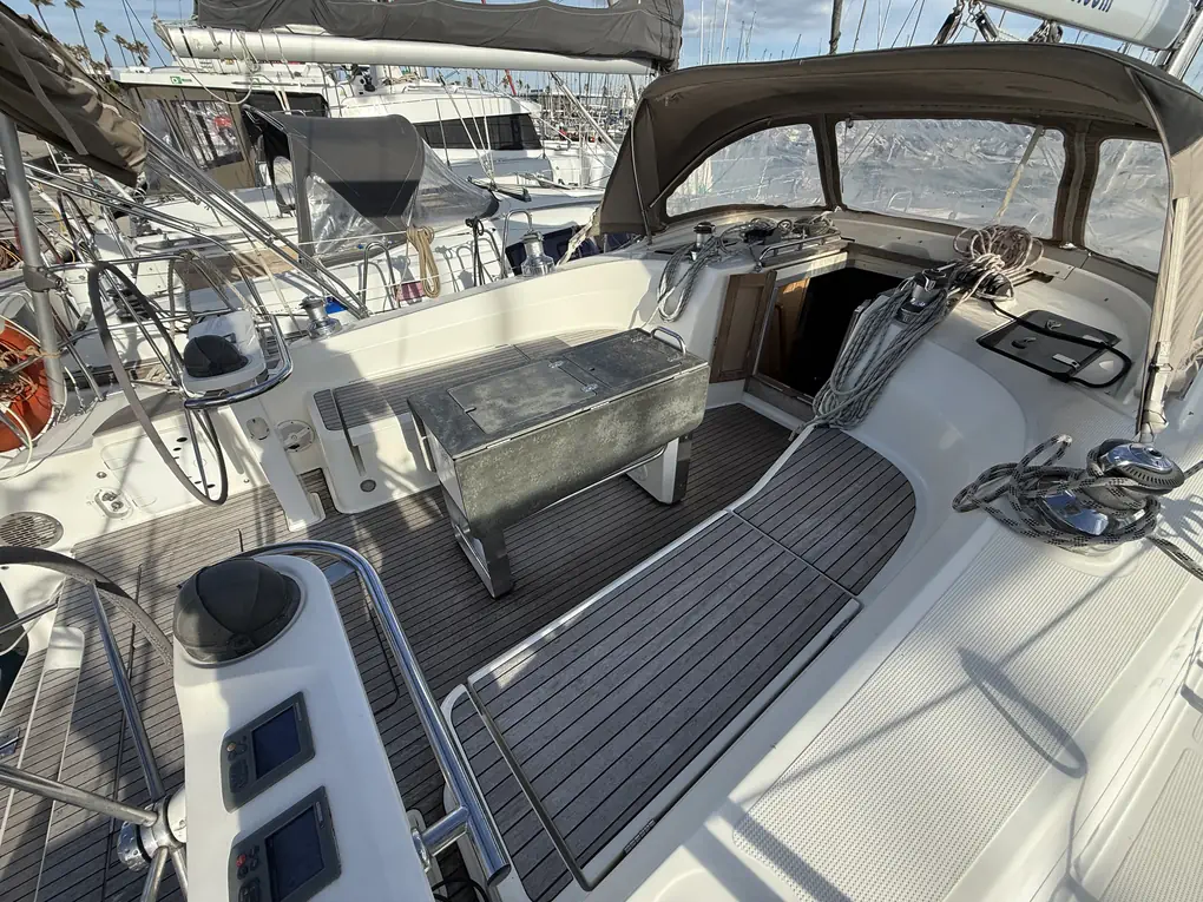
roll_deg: -0.9
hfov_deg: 102.1
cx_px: 602
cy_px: 451
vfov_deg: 85.7
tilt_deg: -36.1
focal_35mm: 14
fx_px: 487
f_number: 2.2
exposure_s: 1/1259
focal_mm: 2.22
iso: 64
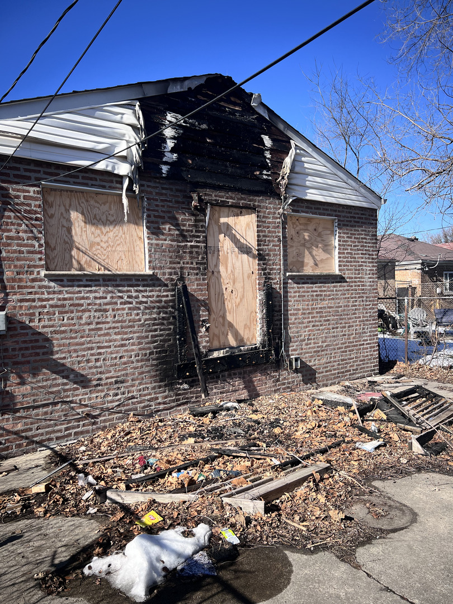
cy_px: 302
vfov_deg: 67.3
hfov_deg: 53.1
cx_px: 226
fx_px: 454
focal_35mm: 26
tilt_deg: -0.1
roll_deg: +2.5
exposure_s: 1/2404
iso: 50
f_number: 1.5
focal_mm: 5.7
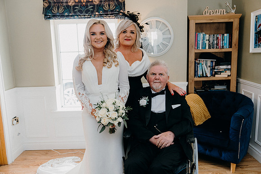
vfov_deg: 42.3
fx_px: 225
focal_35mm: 31
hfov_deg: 60.3
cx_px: 130
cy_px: 87
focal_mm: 31
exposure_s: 1/200
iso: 2000
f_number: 3.5
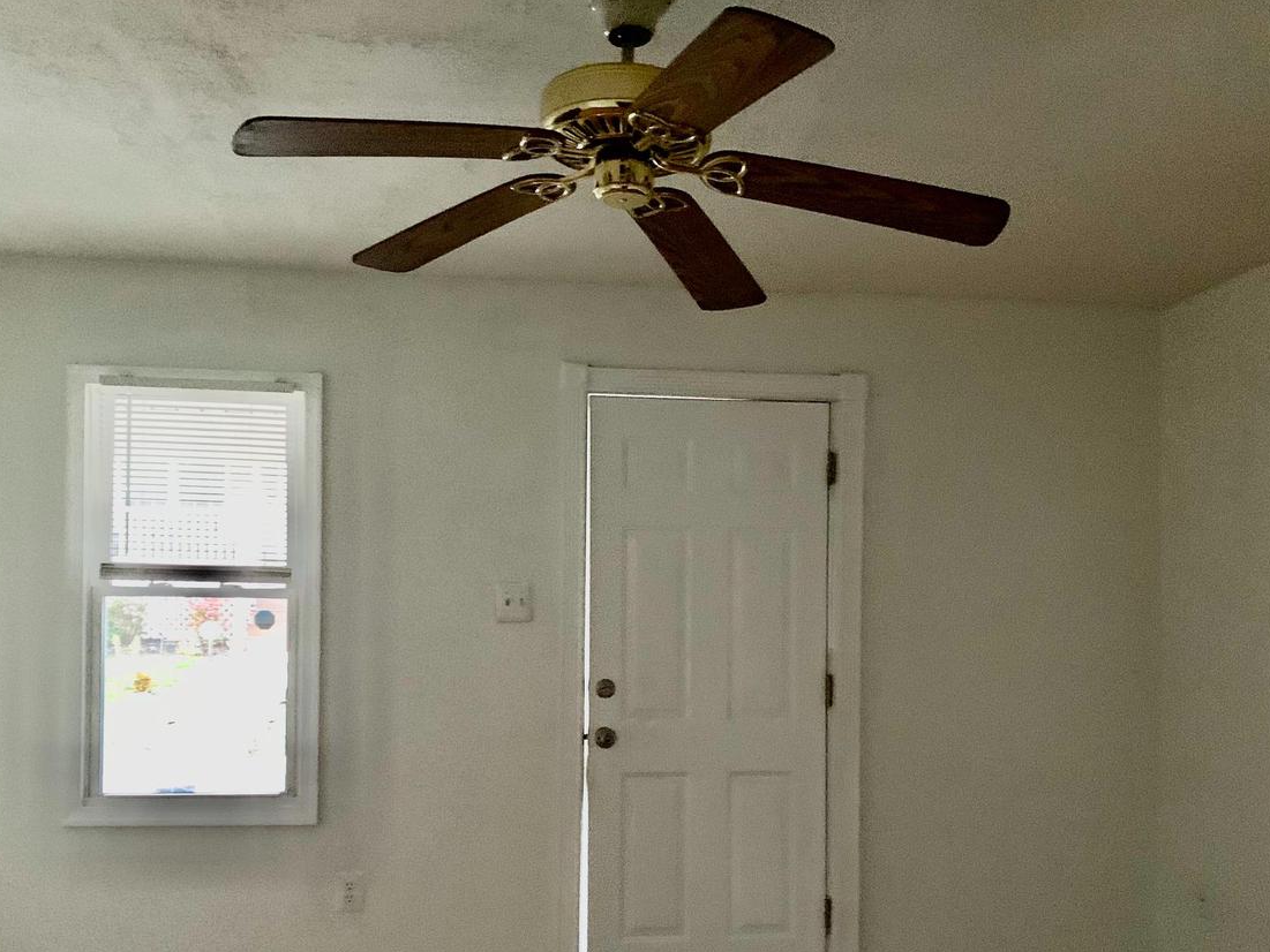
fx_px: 1248
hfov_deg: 53.9
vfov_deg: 41.5
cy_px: 599
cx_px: 649
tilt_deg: -2.4
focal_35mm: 34
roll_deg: -0.1
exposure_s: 1/15
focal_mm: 4.25
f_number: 1.8
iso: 640
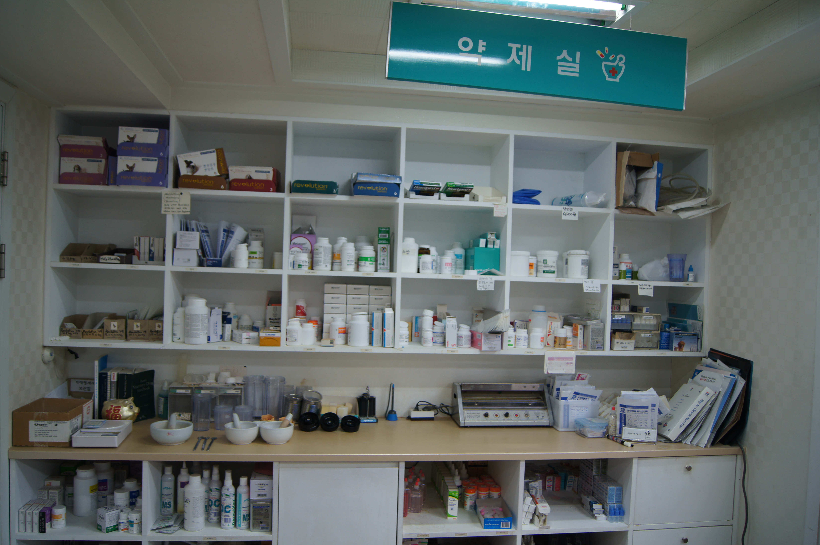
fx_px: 614
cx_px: 410
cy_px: 272
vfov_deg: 47.8
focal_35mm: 27
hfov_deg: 67.4
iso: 160
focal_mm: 18
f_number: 3.5
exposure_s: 1/30
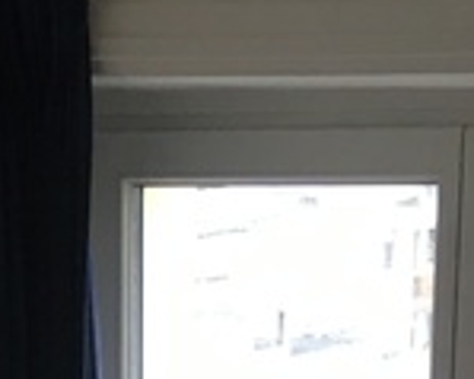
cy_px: 1178
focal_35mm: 190
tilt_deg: -22.2
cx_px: -3
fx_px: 2664
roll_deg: +1.4
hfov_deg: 10.1
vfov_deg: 7.2
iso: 25
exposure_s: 1/33
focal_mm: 4.15
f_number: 2.2
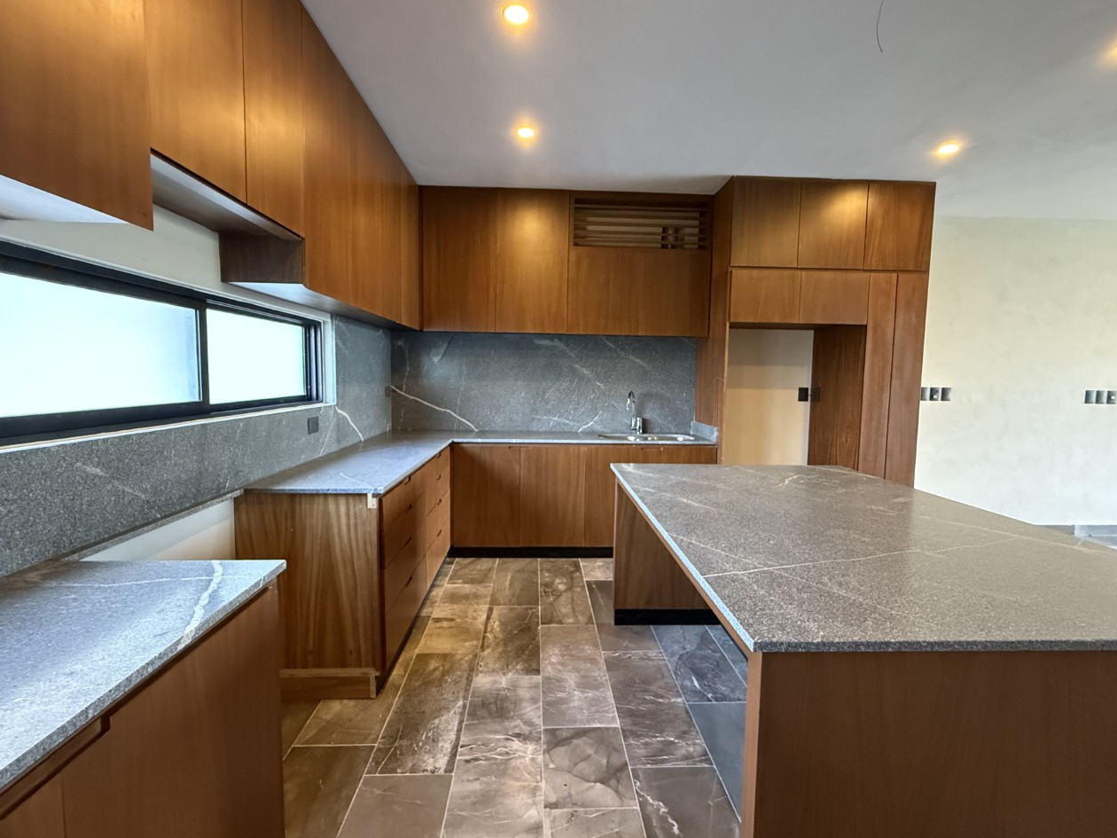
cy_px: 416
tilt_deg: -3.8
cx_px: 561
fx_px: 516
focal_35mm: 16
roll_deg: -0.8
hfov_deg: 94.5
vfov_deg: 78.1
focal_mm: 2.22
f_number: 2.2
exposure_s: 1/60
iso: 1000
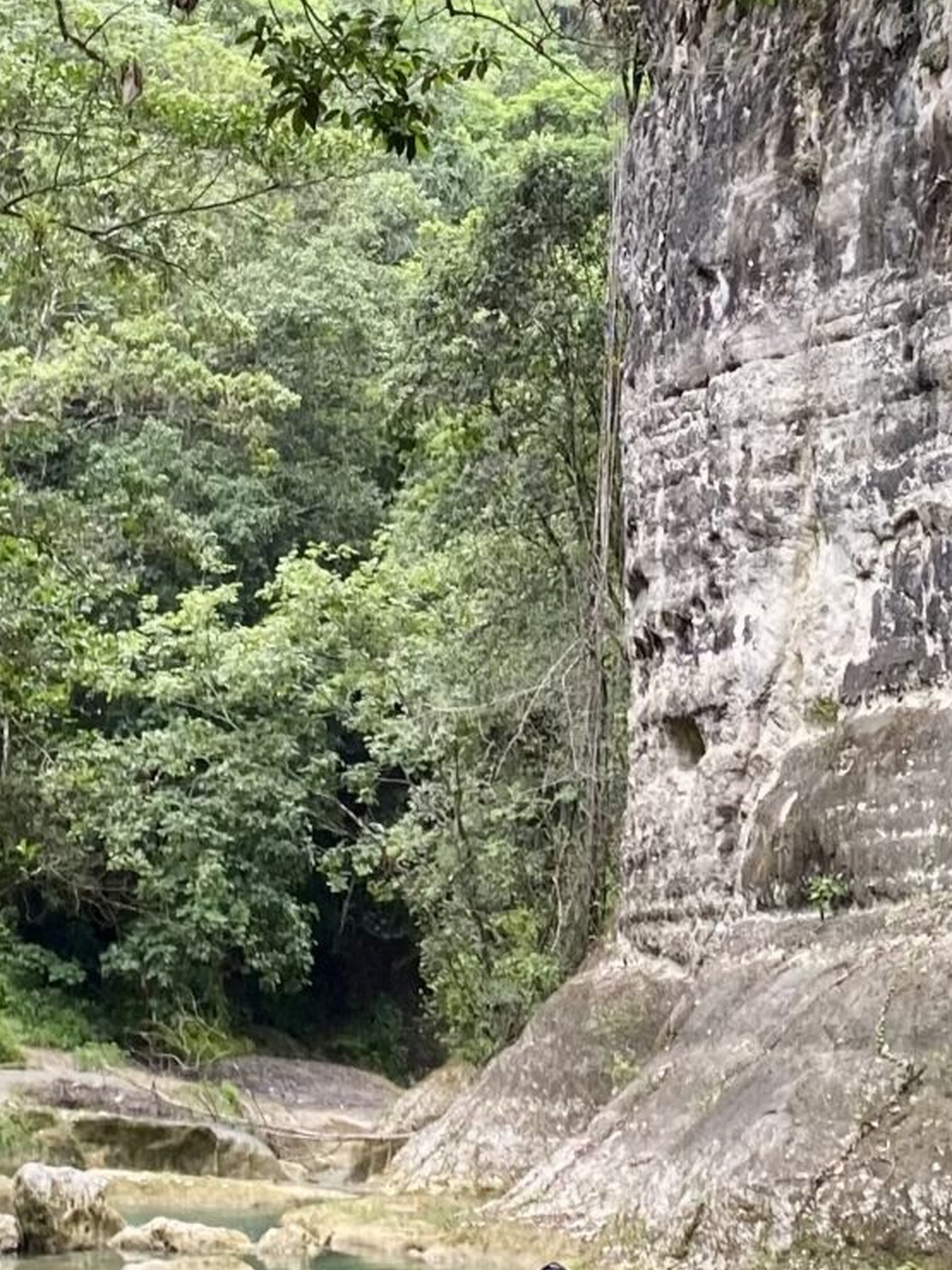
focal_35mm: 90
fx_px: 3300
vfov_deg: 21.6
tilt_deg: +10.6
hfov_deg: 16.4
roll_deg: +1.1
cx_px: 573
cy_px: 309
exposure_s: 1/122
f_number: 1.8
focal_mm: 4.25
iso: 50
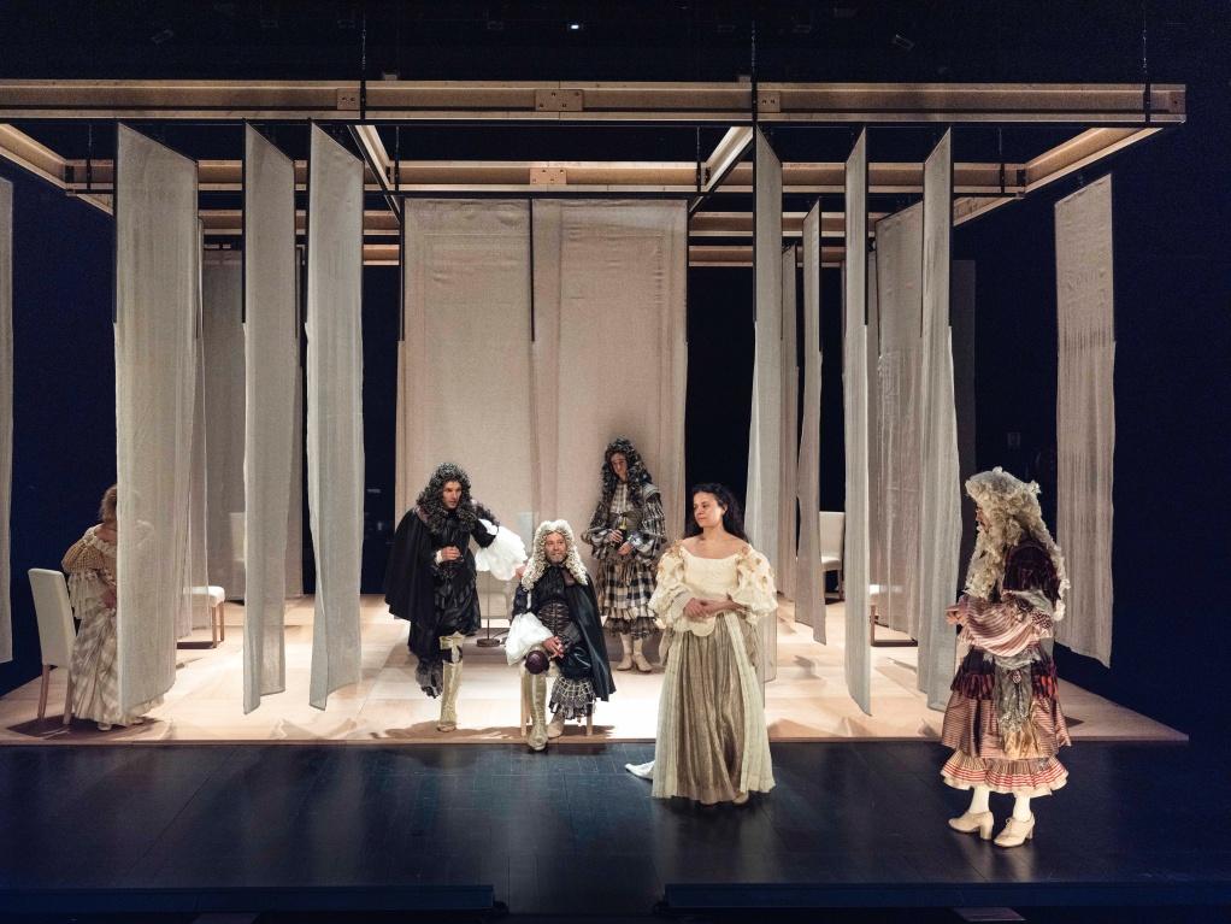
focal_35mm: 40
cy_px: 462
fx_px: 1423
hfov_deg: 46.8
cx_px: 616
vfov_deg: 36.0
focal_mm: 50
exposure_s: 1/200
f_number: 6.4
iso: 8000
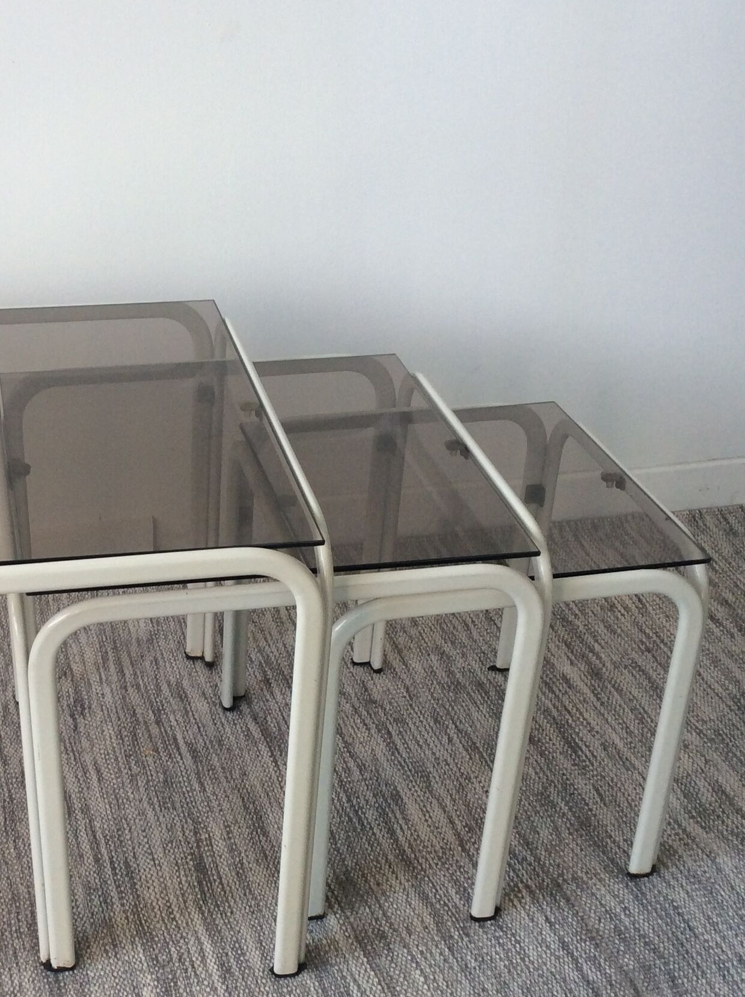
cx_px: 177
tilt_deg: -32.6
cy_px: 602
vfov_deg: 38.1
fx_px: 1439
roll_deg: +0.1
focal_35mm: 50
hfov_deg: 28.6
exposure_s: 1/100
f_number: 2.4
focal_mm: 3.3
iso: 40
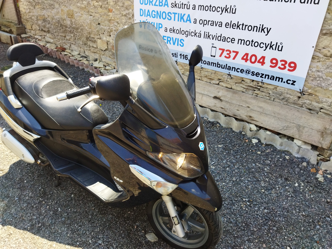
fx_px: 259
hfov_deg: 65.3
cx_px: 166
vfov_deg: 51.4
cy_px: 124
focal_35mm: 27
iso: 100
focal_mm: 4.71
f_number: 1.79
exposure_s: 1/732
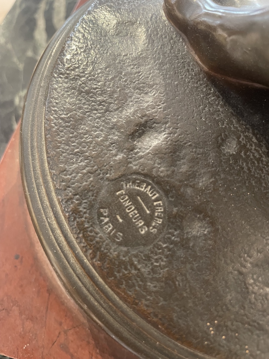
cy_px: 180
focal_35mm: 26
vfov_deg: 67.3
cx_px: 134
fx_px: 269
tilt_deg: -70.5
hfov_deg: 53.1
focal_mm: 4.2
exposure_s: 1/50
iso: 500
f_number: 1.6
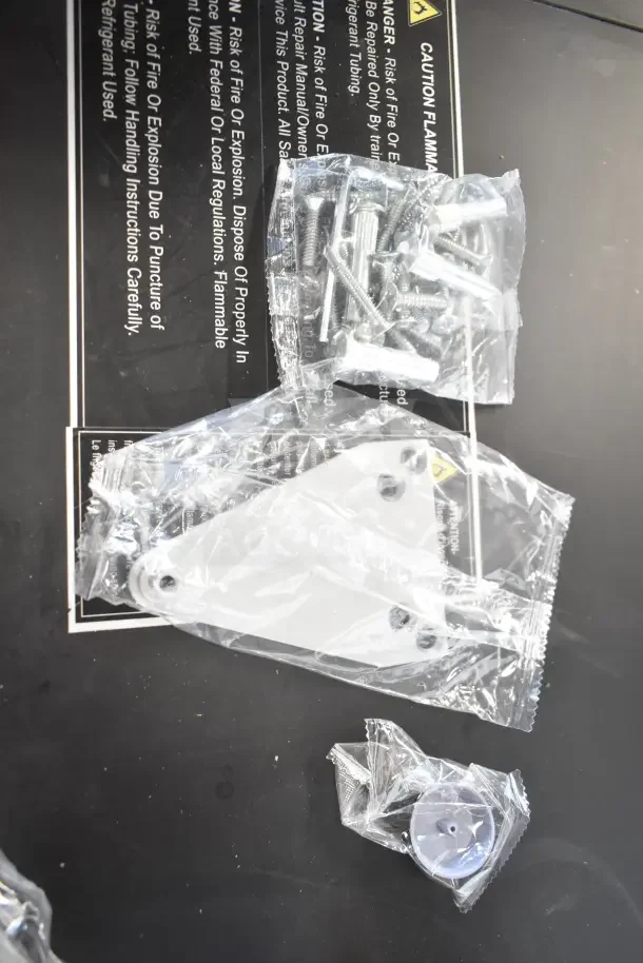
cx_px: 322
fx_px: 723
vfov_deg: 67.4
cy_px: 482
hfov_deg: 48.0
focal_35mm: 27
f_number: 3.5
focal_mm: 18
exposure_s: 1/30
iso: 2000
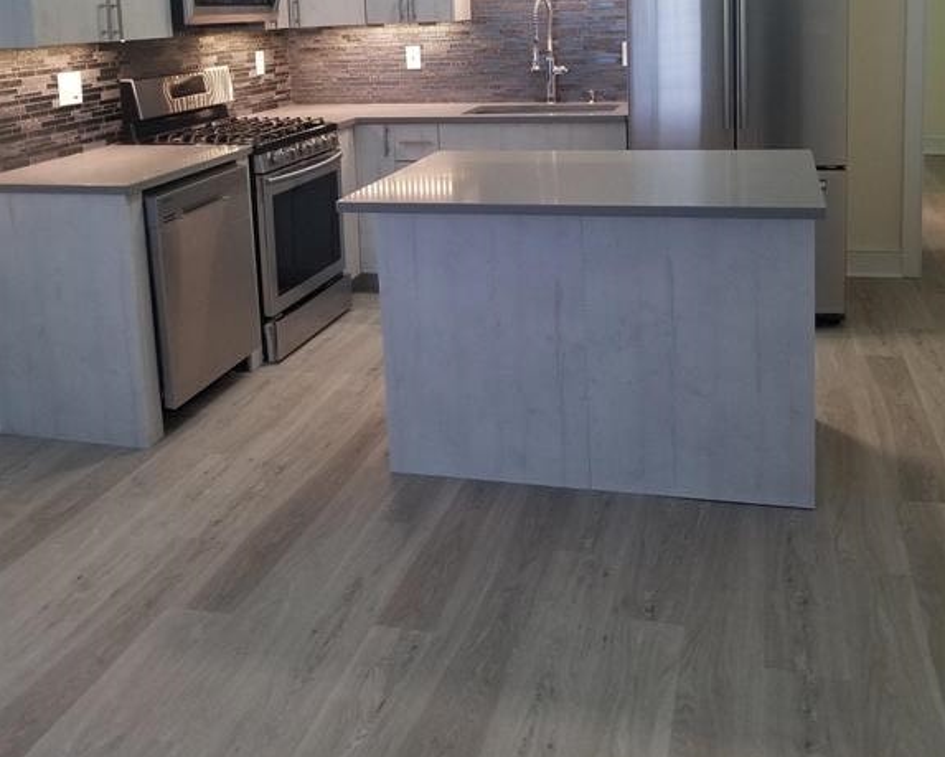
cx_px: 473
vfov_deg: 41.4
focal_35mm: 34
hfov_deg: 52.8
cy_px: 142
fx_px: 951
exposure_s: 1/40
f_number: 1.7
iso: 160
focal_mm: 4.25
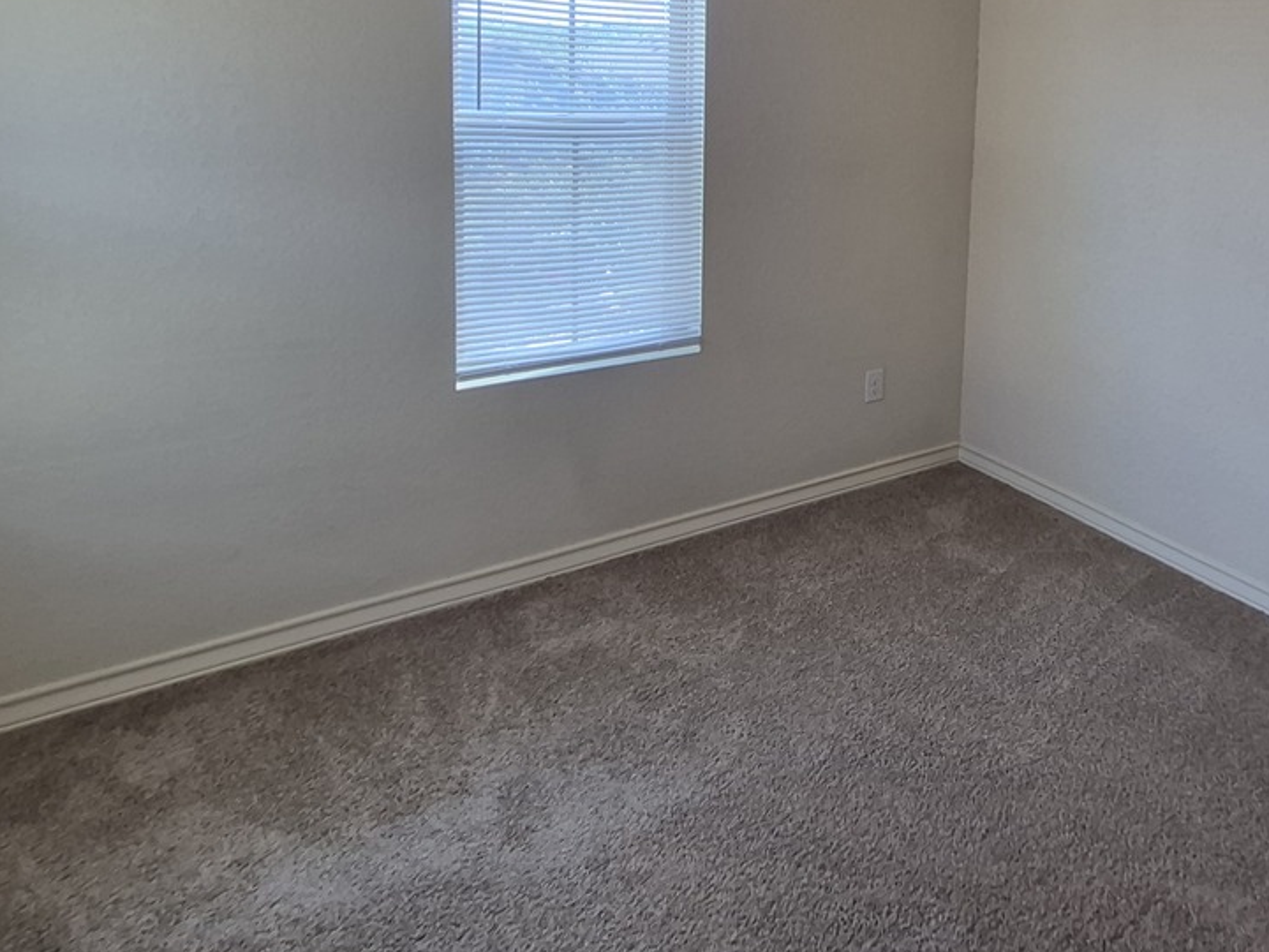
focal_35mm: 26
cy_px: 171
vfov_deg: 49.5
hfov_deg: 61.4
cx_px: 1026
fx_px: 953
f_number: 2.2
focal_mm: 1.74
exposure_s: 1/120
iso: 80
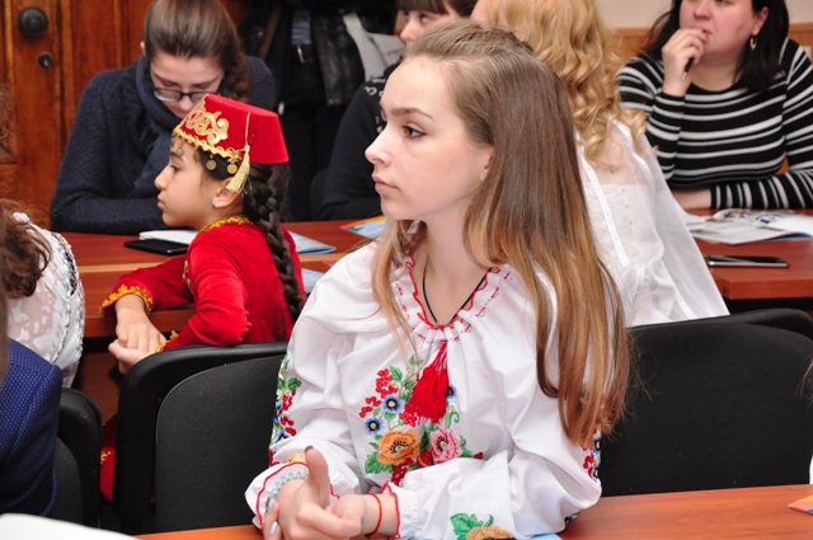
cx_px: 406
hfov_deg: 20.6
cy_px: 270
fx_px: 2233
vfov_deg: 13.8
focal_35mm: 99
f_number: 8
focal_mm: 66
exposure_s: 1/60
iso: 800
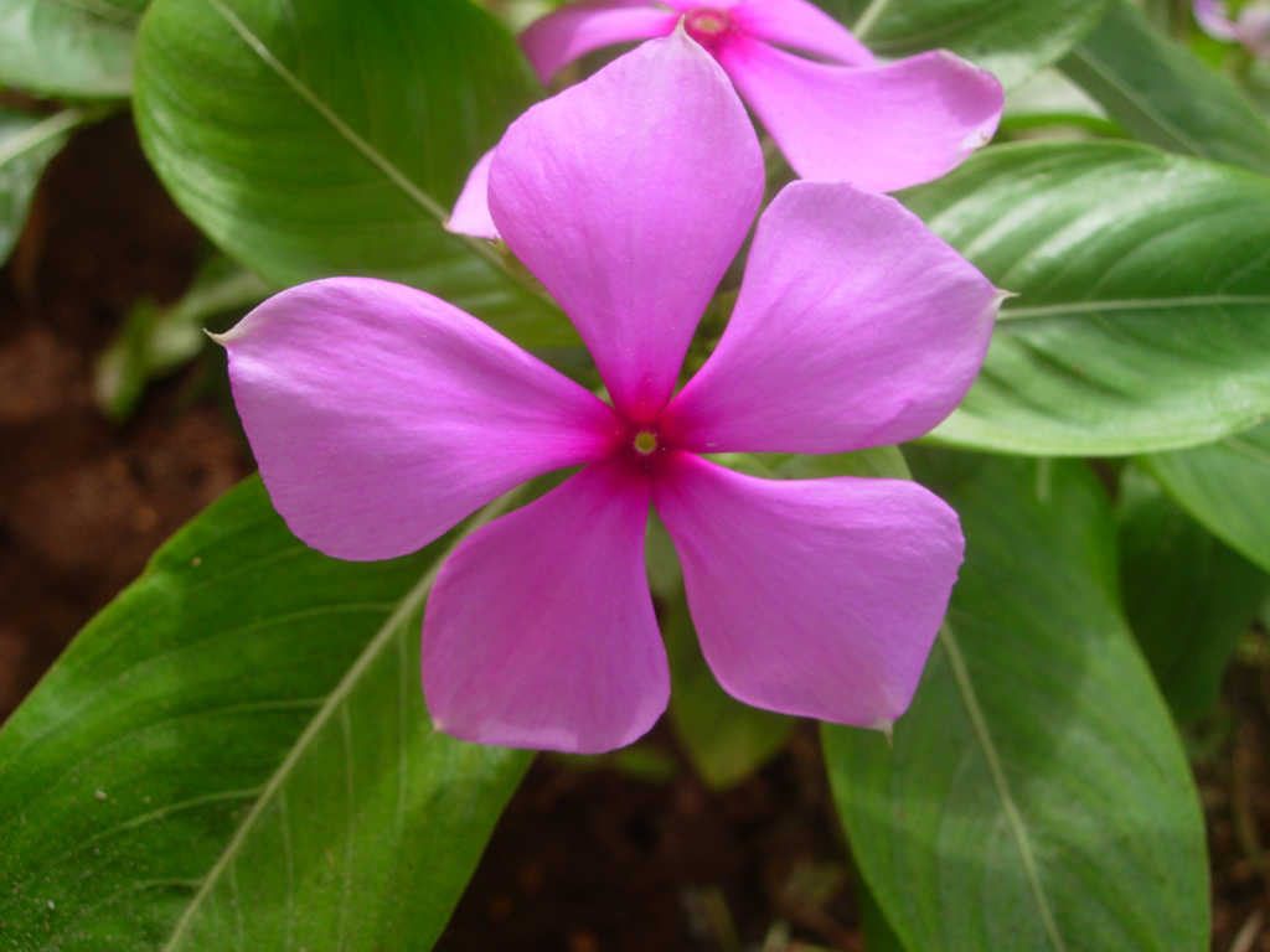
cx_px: 635
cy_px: 476
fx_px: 1394
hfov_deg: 49.0
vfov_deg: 37.7
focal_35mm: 38
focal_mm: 7.8
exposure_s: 1/456
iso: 79
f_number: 4.8
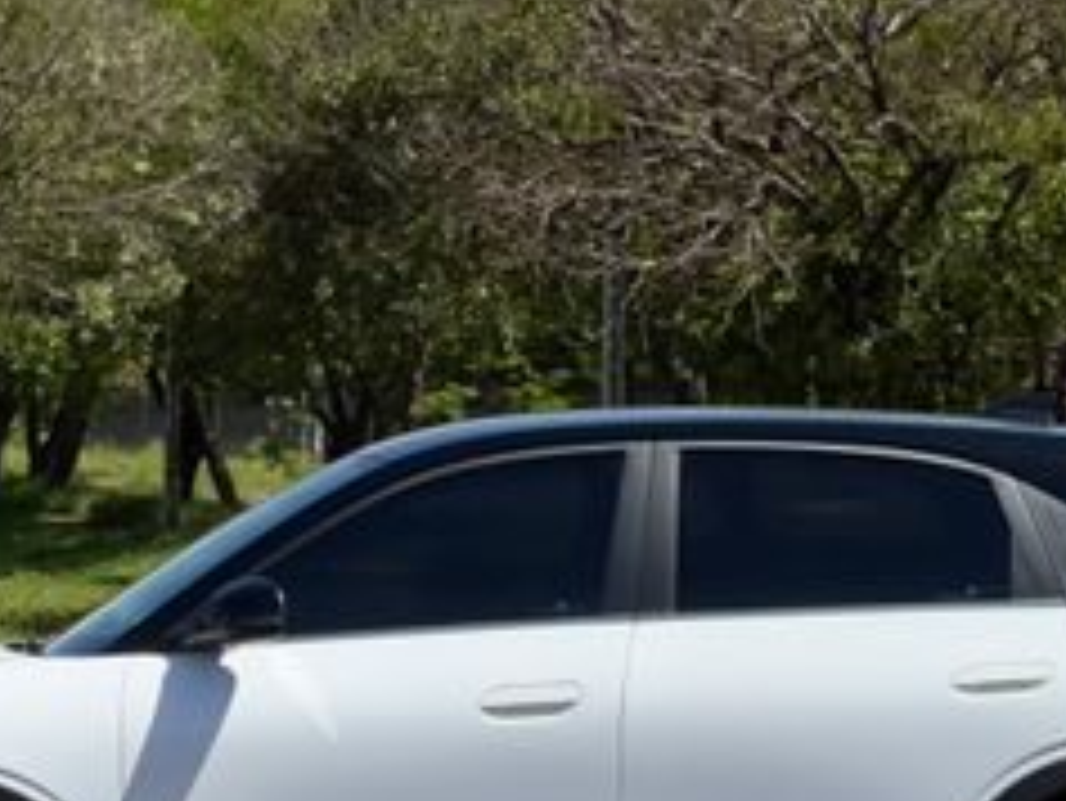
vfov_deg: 9.7
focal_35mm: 153
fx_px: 4714
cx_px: 531
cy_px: 504
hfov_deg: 12.9
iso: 25
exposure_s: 1/874
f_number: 2.8
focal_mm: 9
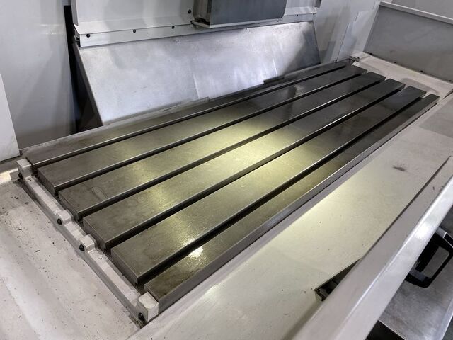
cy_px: 170
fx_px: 340
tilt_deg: -34.2
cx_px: 226
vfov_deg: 53.1
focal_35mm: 26
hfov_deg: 67.3
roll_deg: -10.9
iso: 125
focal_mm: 4.25
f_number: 1.8
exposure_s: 1/120
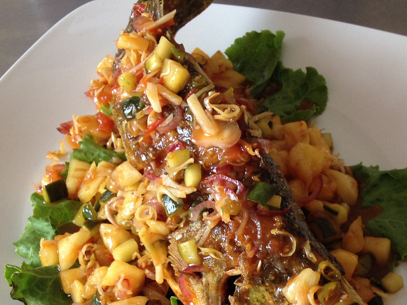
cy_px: 264
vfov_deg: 20.7
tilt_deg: -53.8
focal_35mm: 70
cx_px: 231
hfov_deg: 27.7
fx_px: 823
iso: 50
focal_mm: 4.28
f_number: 2.4
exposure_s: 1/24
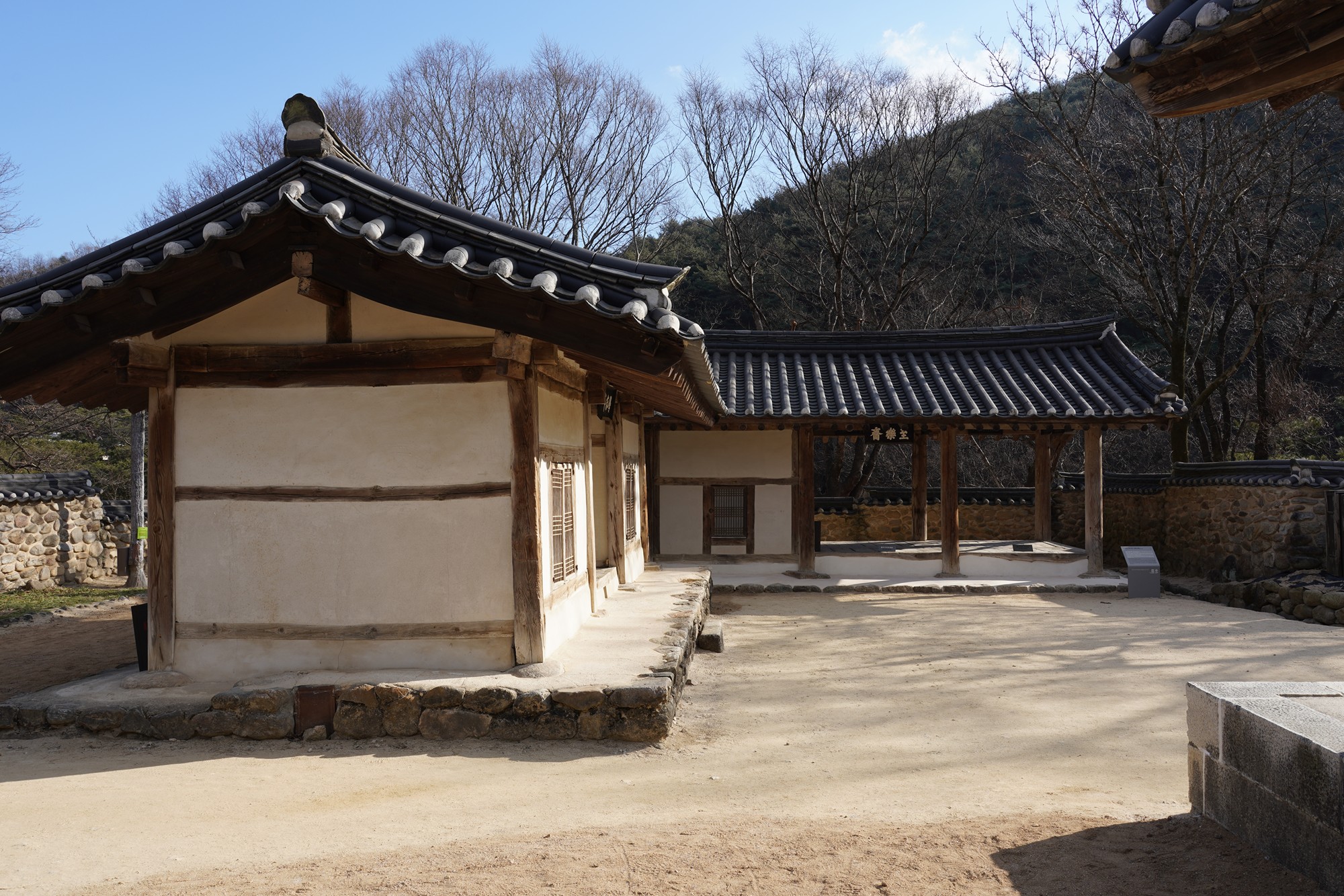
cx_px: 672
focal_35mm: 28
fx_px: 1045
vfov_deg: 46.4
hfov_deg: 65.5
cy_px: 448
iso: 100
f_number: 11
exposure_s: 1/100
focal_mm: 28
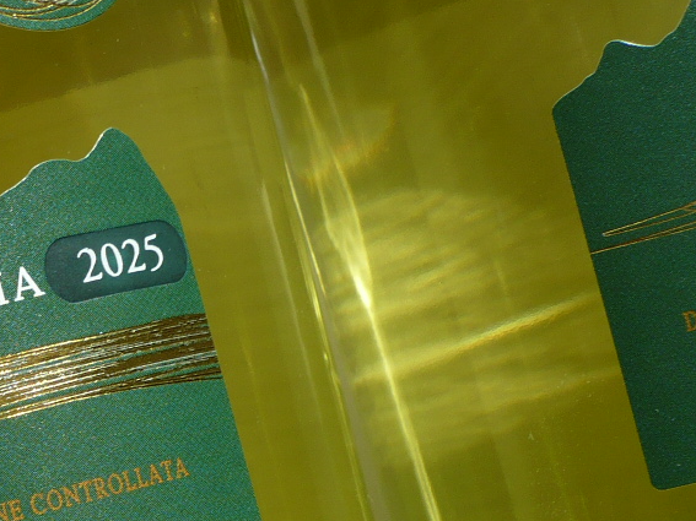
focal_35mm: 79
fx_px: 1588
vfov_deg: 18.1
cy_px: 532
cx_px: -18
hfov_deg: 23.6
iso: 100
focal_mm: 5.8
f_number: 8
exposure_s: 1/160
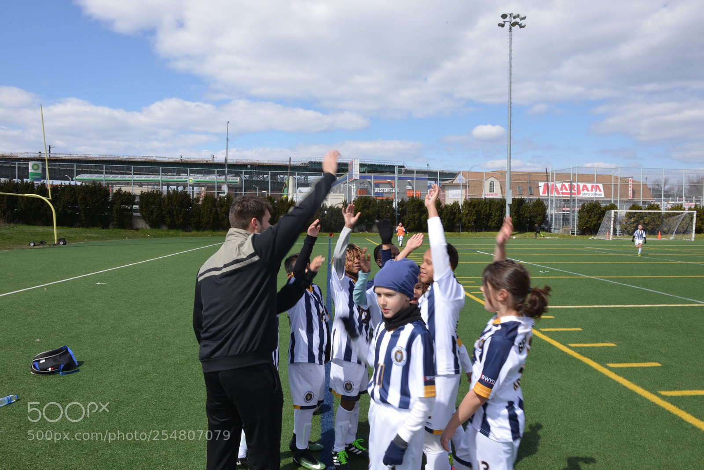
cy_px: 235
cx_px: 352
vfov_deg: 49.6
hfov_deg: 69.4
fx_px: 508
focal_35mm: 26
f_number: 22
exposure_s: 1/60
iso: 200
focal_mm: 26
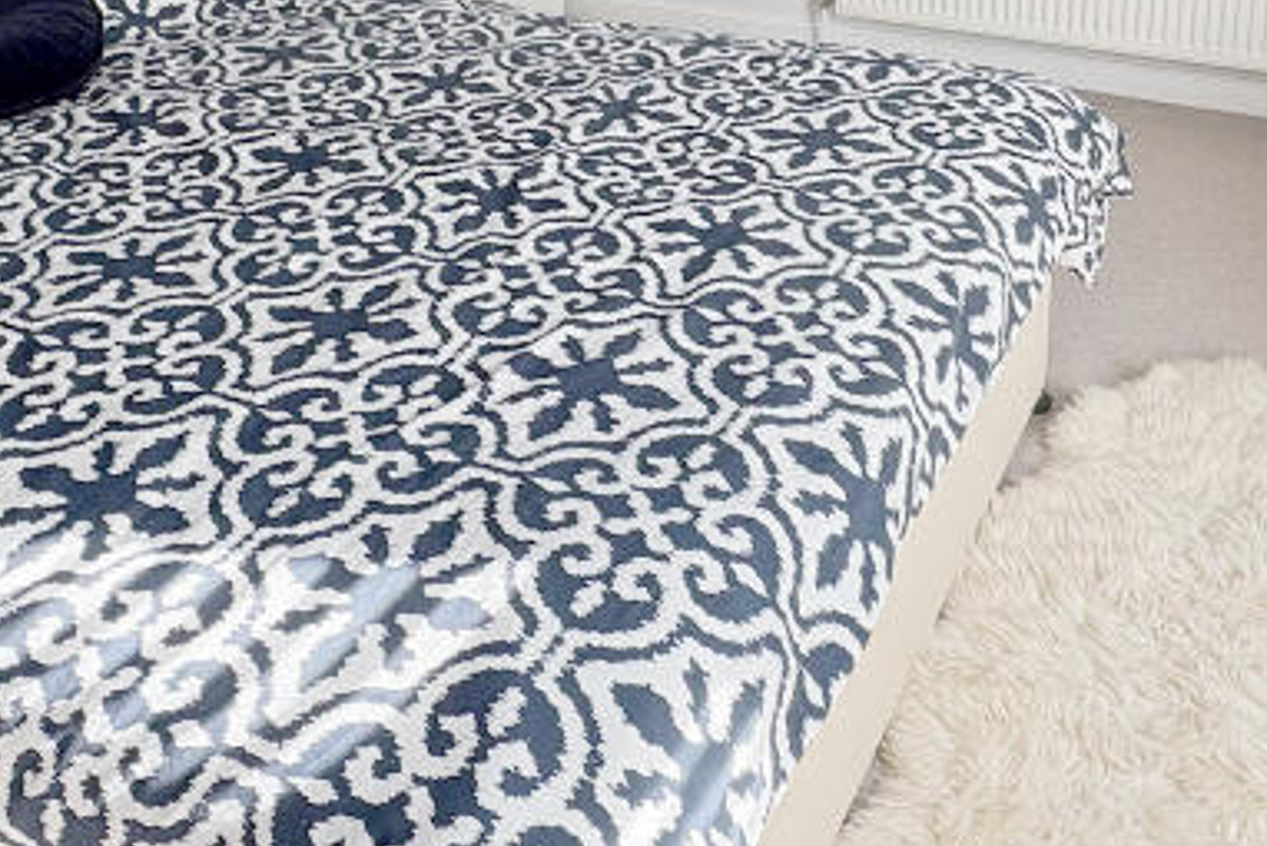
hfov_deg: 49.2
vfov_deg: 32.1
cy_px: 40
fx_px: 1373
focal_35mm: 39
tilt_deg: -19.6
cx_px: 769
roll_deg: +1.1
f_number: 2.2
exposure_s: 1/99
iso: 100
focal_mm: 2.22
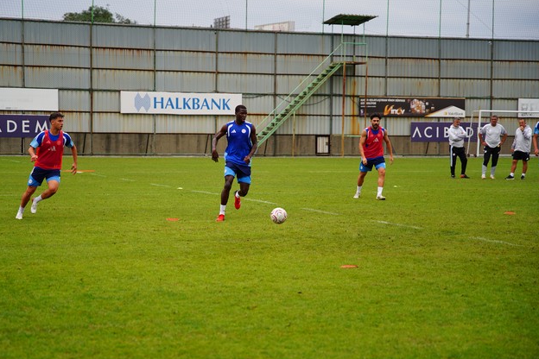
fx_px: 1243
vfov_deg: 16.5
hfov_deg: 24.5
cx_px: 235
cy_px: 181
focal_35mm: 83
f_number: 2.8
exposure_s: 1/1600
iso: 200
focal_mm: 70
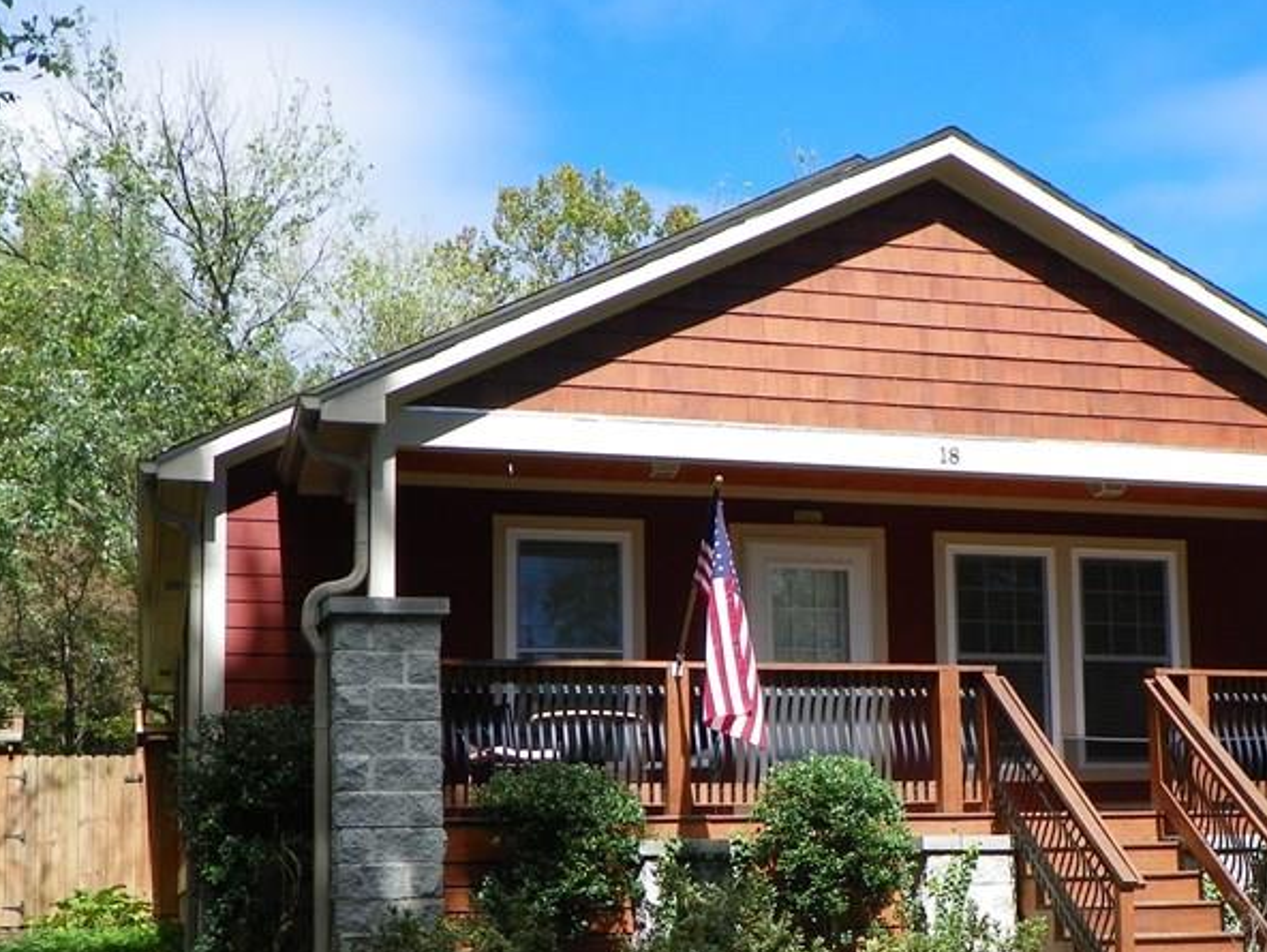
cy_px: 727
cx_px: 810
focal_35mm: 57
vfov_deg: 25.4
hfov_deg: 33.5
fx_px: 2088
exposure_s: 1/320
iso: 64
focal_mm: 5.9
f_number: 4
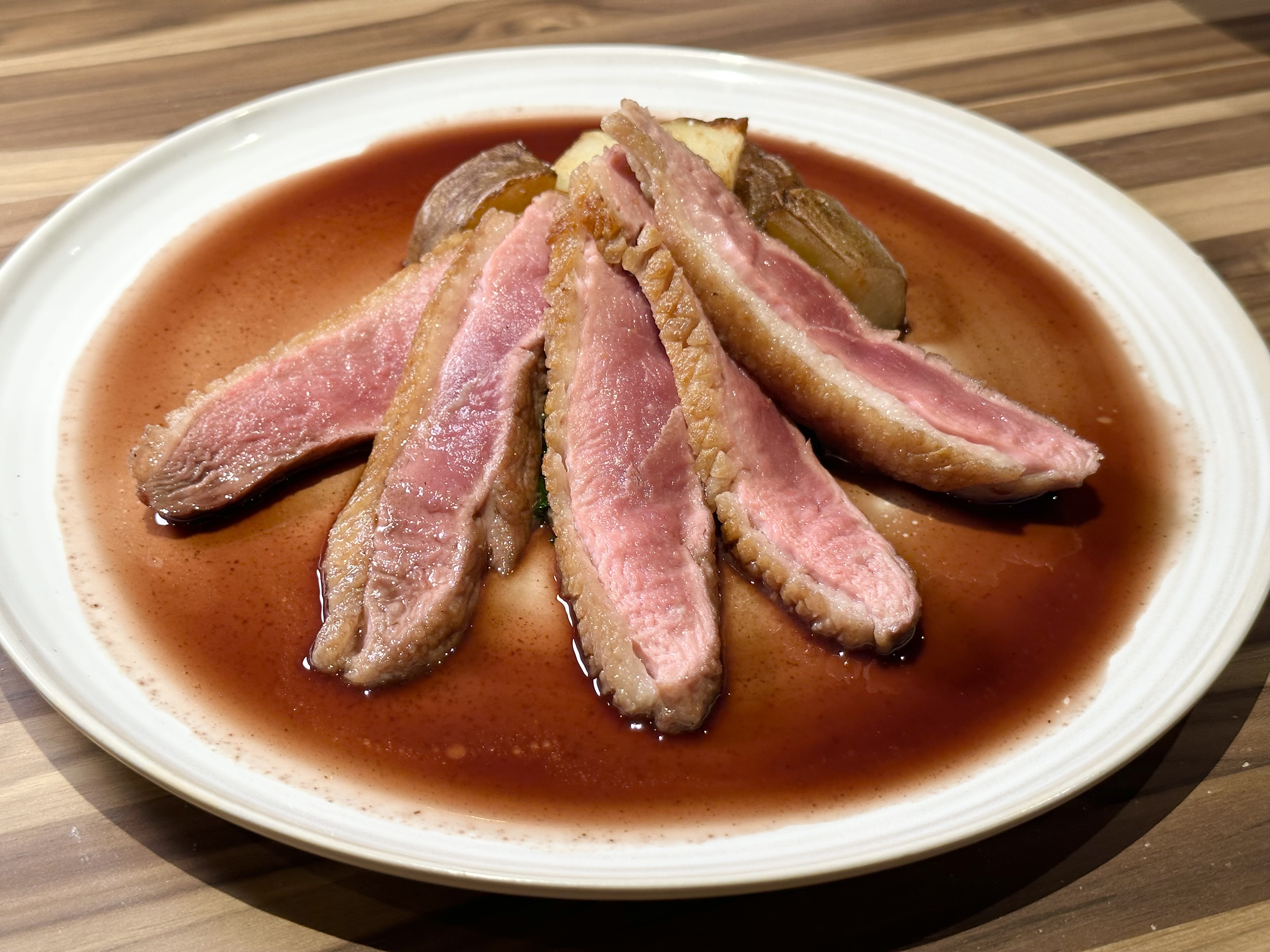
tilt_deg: -42.0
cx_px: 635
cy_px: 476
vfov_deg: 30.3
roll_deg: -1.5
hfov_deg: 39.7
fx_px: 1761
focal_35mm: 48
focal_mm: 6.86
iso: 80
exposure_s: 1/106
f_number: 1.78
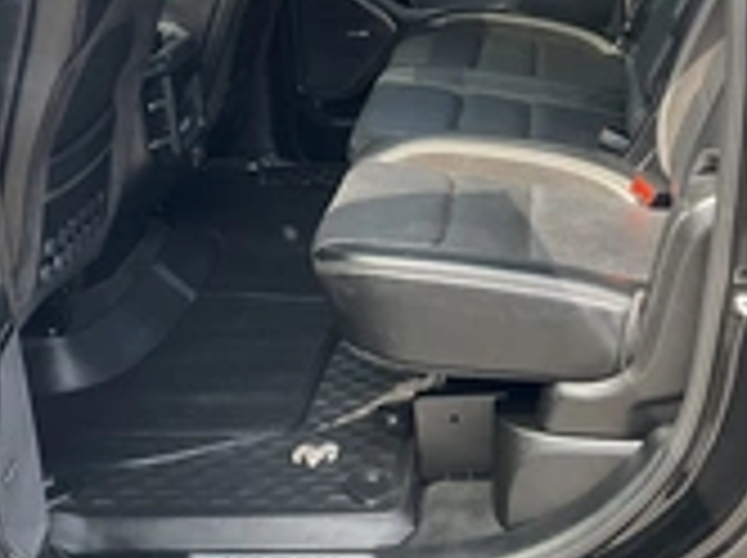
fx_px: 1508
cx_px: 392
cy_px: 176
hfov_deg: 27.8
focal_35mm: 70
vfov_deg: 20.9
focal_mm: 3
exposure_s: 1/122
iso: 25
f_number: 1.8
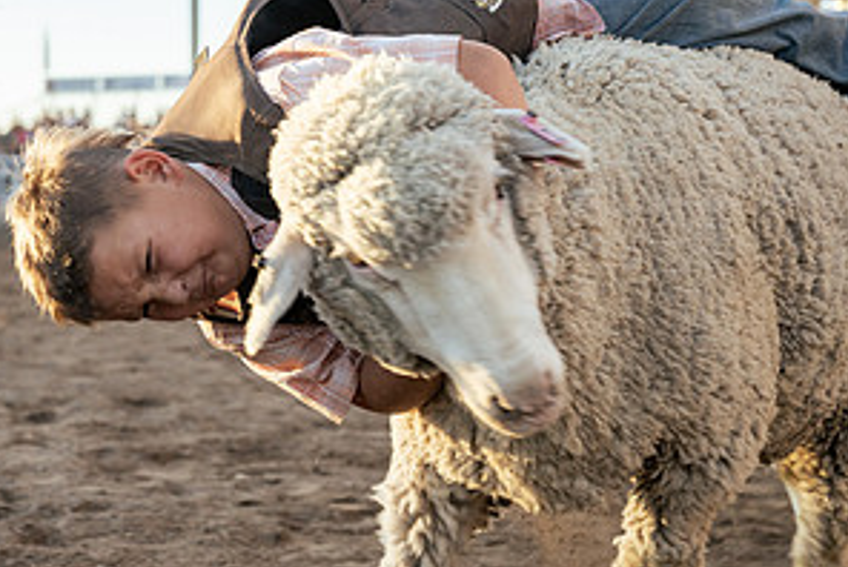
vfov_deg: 18.0
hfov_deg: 26.3
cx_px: 222
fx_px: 1792
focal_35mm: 76
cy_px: 208
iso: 160
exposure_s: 1/400
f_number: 3.2
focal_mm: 36
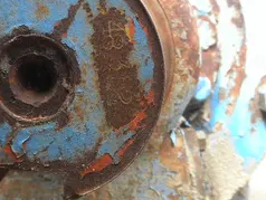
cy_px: 102
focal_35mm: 47
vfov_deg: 30.9
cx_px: 76
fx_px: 362
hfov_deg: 39.6
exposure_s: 1/80
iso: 64
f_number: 3
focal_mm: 5
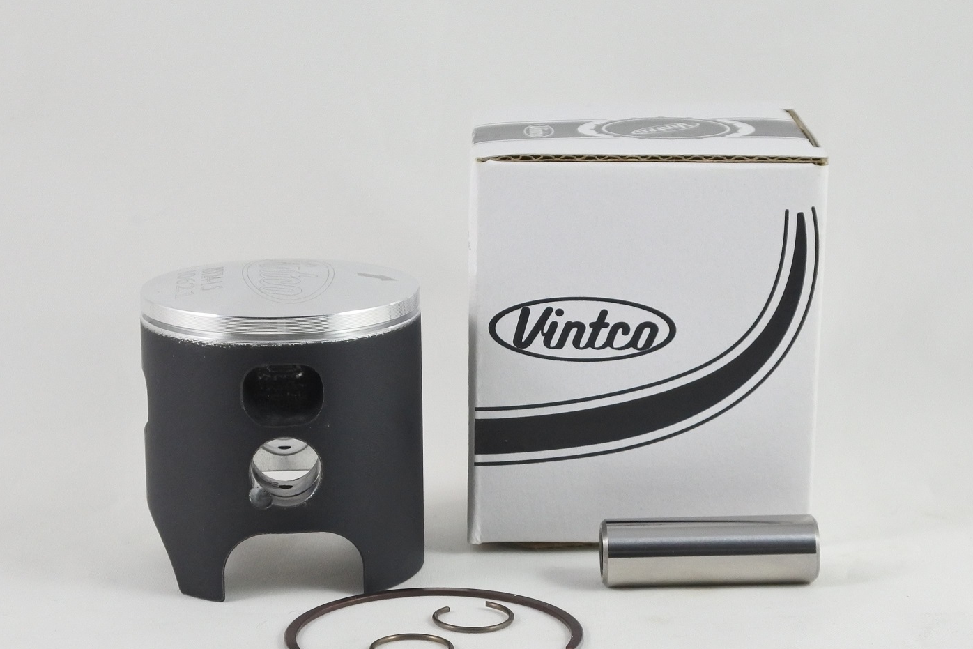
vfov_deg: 20.6
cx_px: 450
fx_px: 1784
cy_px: 396
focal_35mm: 66
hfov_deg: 30.5
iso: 560
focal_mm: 18.9
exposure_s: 1/125
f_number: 4.5
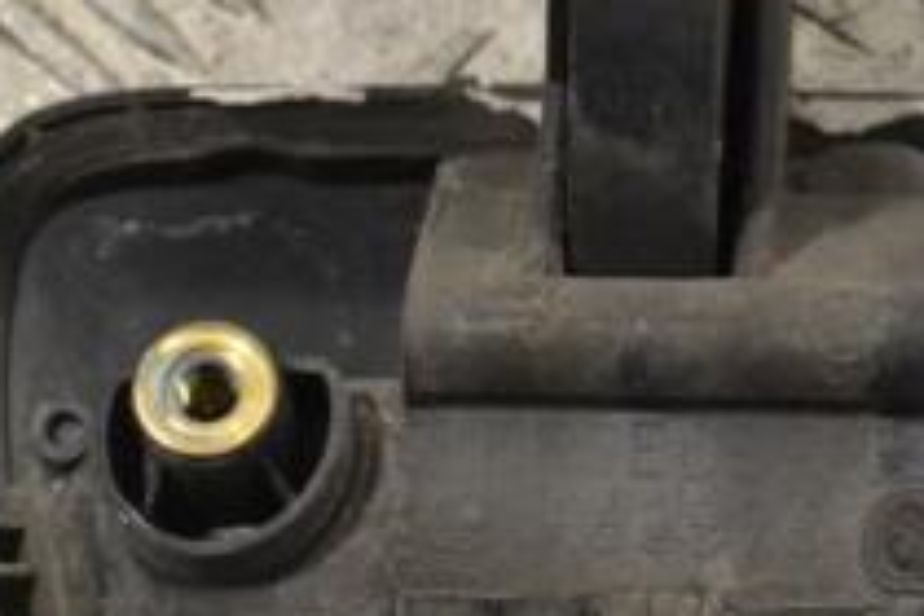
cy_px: 141
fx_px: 4939
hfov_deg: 10.6
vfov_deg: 7.1
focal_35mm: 192
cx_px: 840
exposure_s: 1/320
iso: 3200
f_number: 9
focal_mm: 45
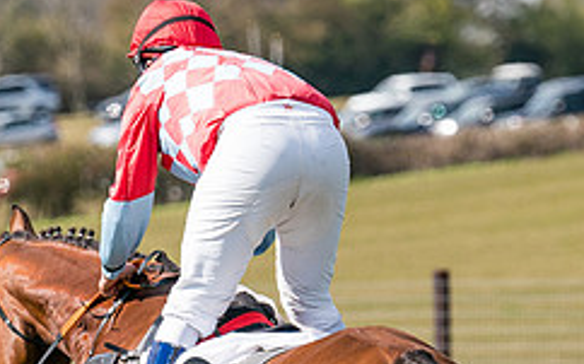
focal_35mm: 684
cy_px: 454
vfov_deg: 1.9
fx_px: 10881
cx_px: 308
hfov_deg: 3.1
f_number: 4.5
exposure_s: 1/2000
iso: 400
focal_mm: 189
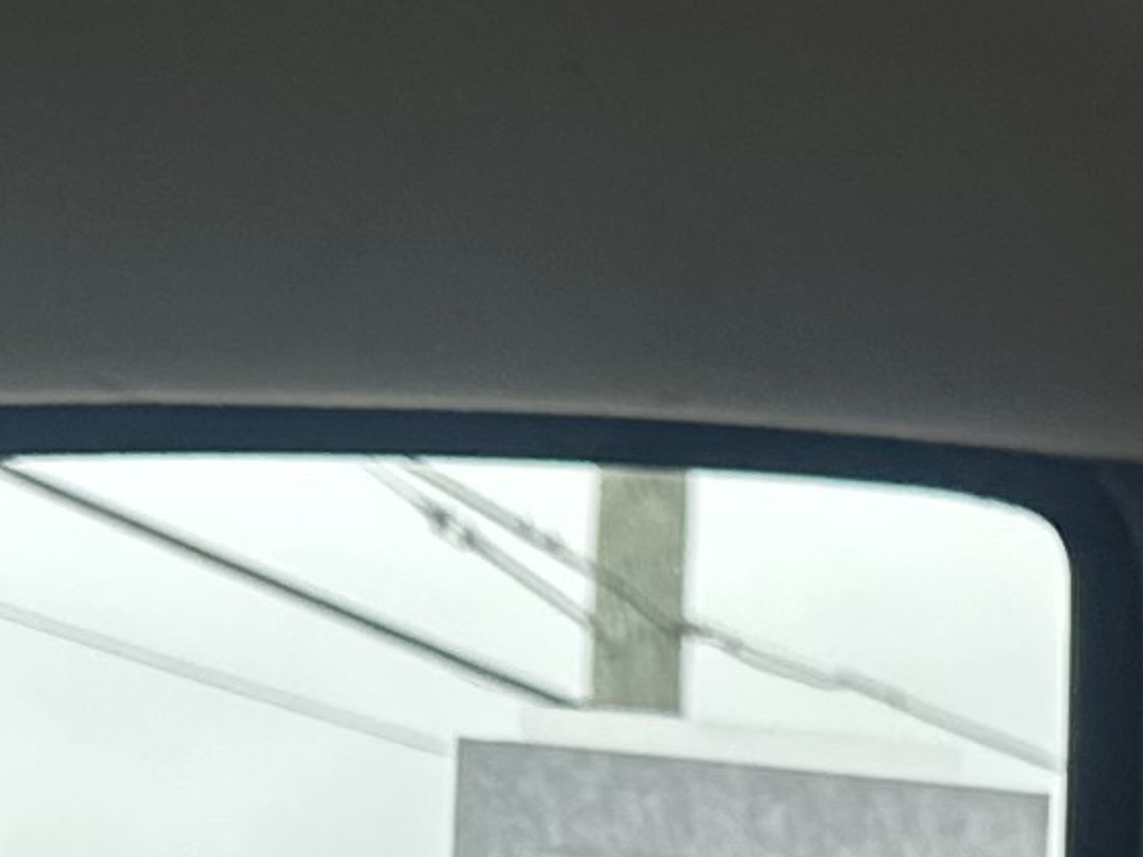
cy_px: 2733
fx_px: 5745
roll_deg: -2.0
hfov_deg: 10.9
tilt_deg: -7.5
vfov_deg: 7.4
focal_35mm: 174
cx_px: 1813
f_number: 1.78
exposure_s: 1/146
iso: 64
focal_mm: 6.86
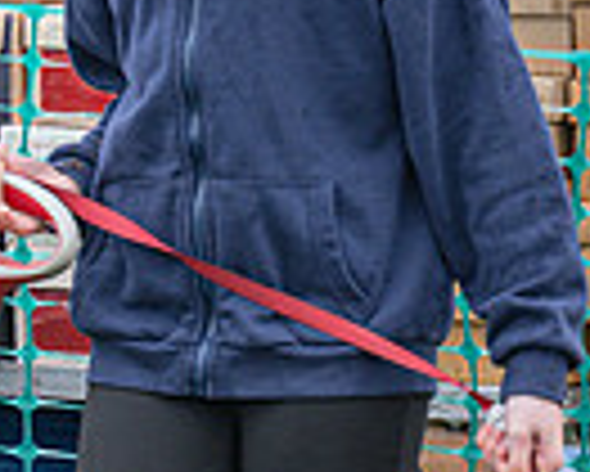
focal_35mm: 748
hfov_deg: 2.6
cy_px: 522
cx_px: -836
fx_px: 13071
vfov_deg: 2.1
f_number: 4
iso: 400
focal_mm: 135
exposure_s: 1/1250
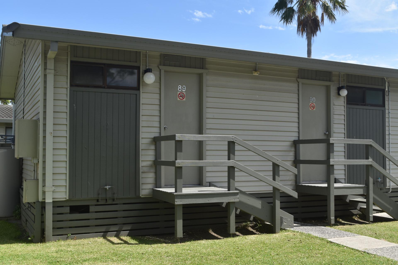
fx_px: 431
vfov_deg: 34.2
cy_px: 132
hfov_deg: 49.6
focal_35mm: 39
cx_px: 199
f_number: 9.5
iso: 200
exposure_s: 1/350
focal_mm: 26
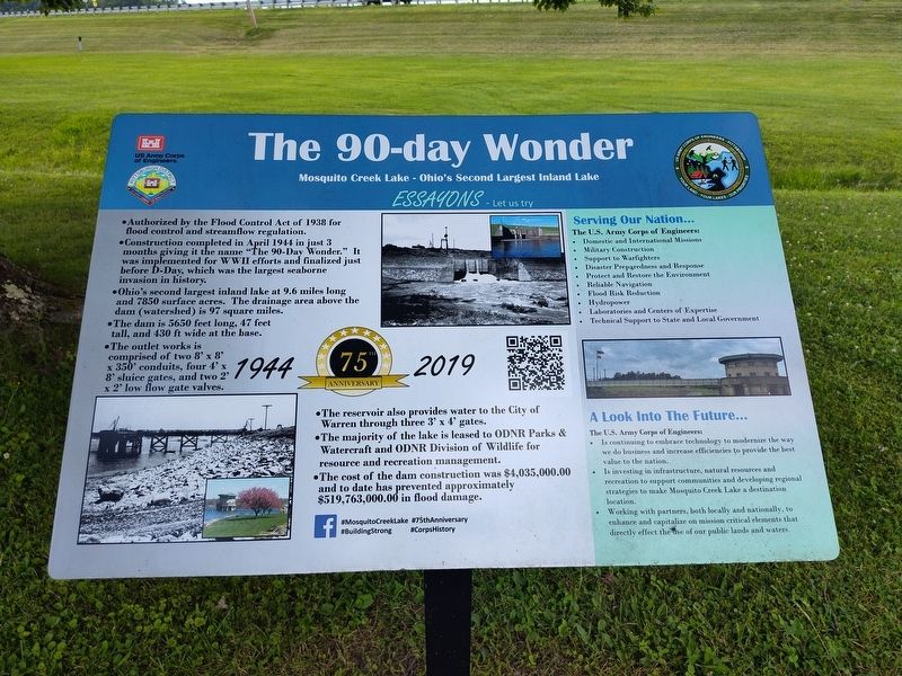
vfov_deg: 58.9
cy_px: 338
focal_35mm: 23
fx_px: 599
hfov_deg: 73.9
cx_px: 451
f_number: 1.8
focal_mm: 5.56
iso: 100
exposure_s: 1/469
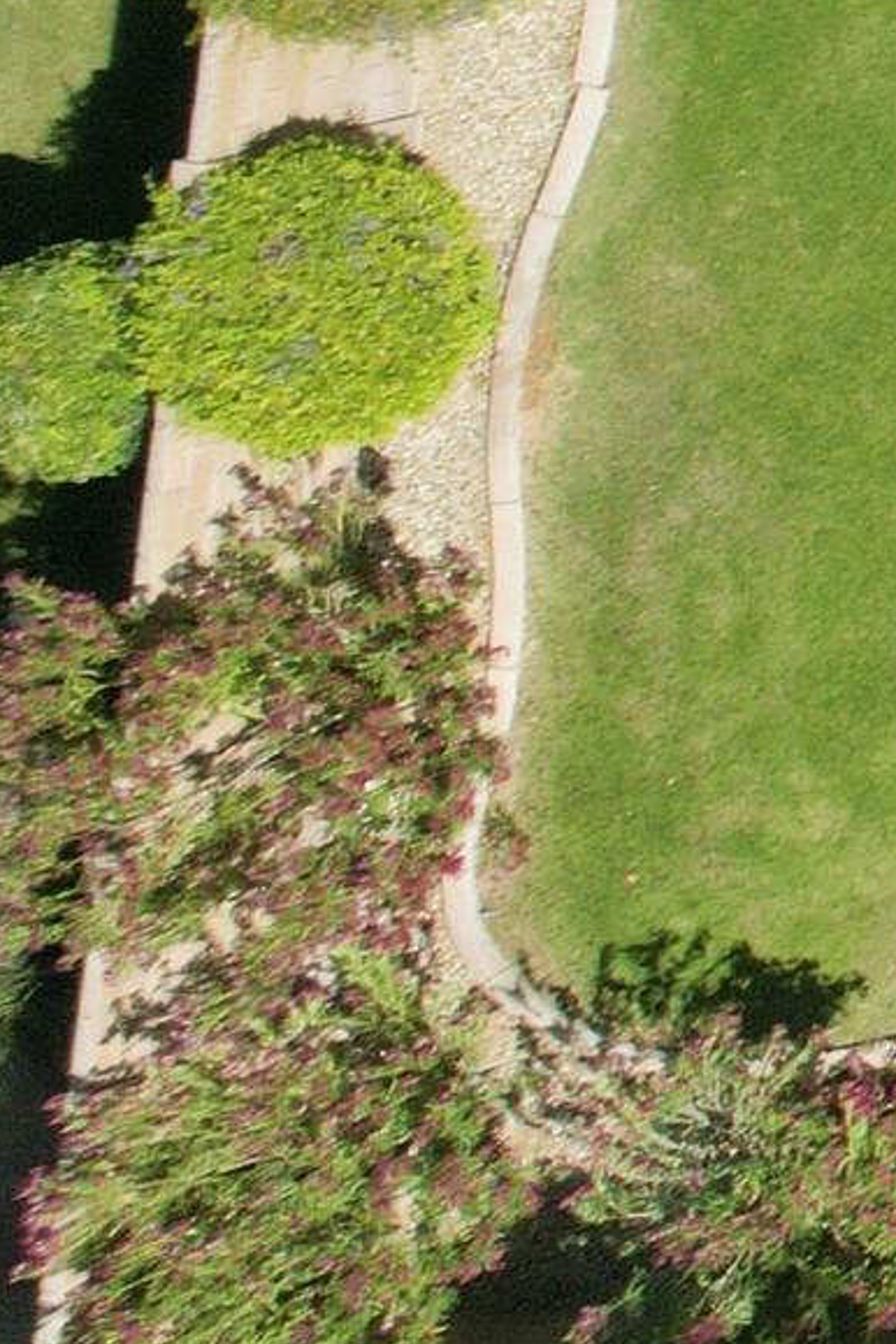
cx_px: 3401
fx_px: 4256
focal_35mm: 114
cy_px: -525
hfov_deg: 8.1
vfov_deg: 16.7
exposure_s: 1/2000
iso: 120
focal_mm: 8.4
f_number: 2.8
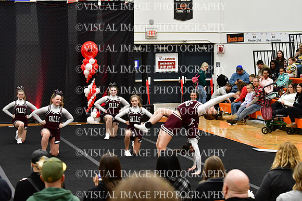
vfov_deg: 13.0
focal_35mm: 105
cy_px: 100
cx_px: 151
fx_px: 881
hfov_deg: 19.5
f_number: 3.5
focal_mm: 70
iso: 4000
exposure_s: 1/500
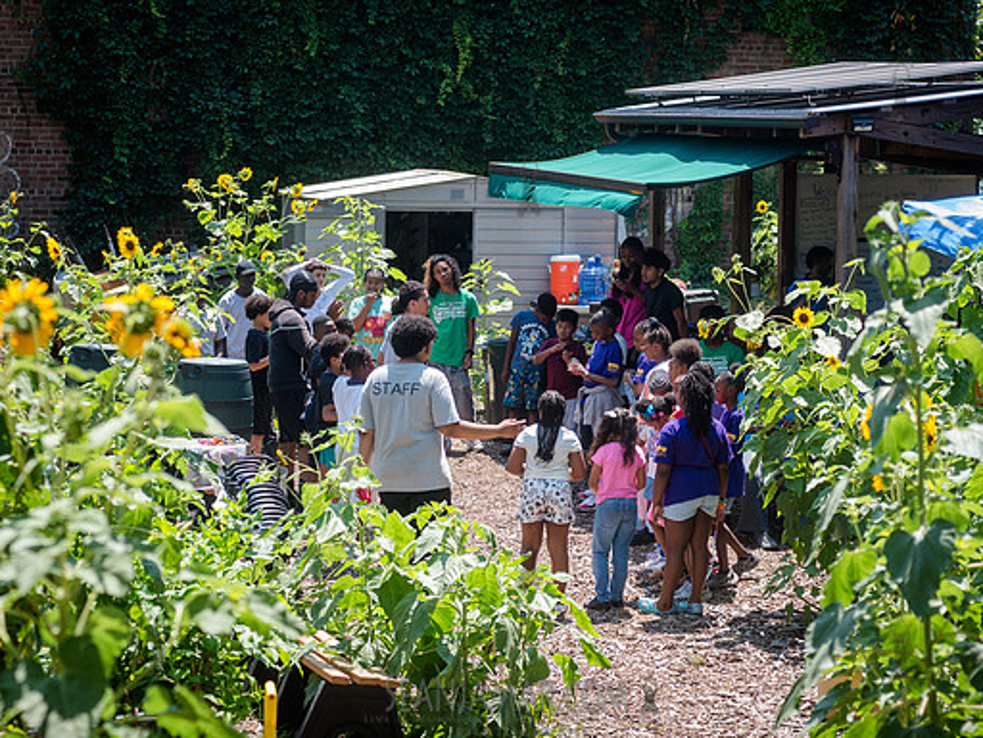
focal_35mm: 88
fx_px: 2499
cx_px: 528
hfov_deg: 22.2
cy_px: 368
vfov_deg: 16.8
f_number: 4.5
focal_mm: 80
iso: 500
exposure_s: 1/800
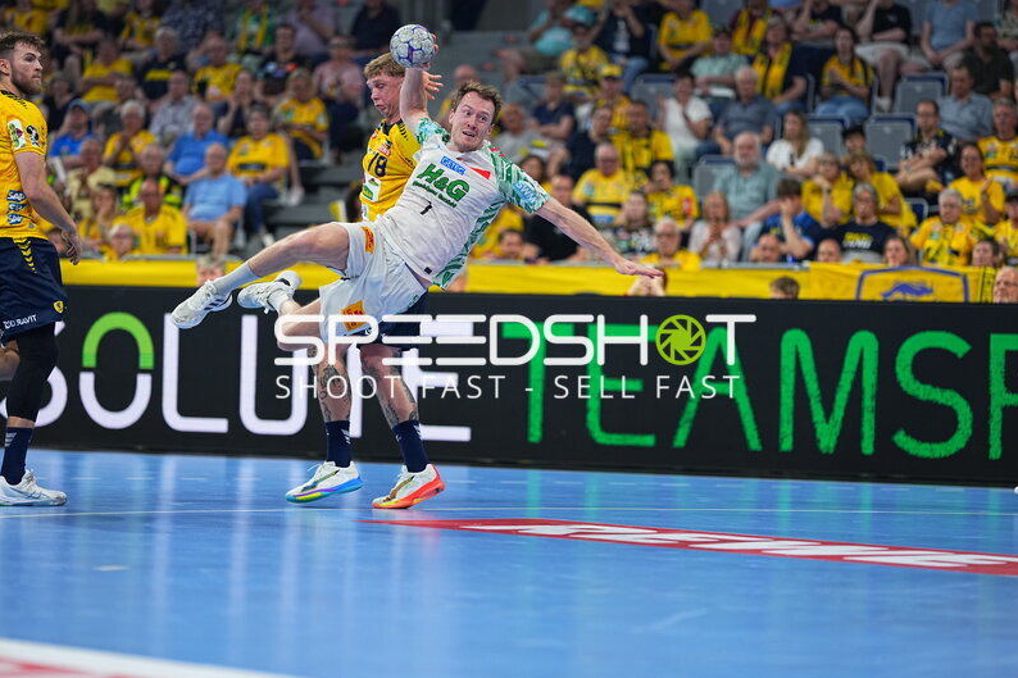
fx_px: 3845
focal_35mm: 136
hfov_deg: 15.1
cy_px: 340
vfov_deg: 10.1
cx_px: 512
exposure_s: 1/1600
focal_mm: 135
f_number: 1.8
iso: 1000
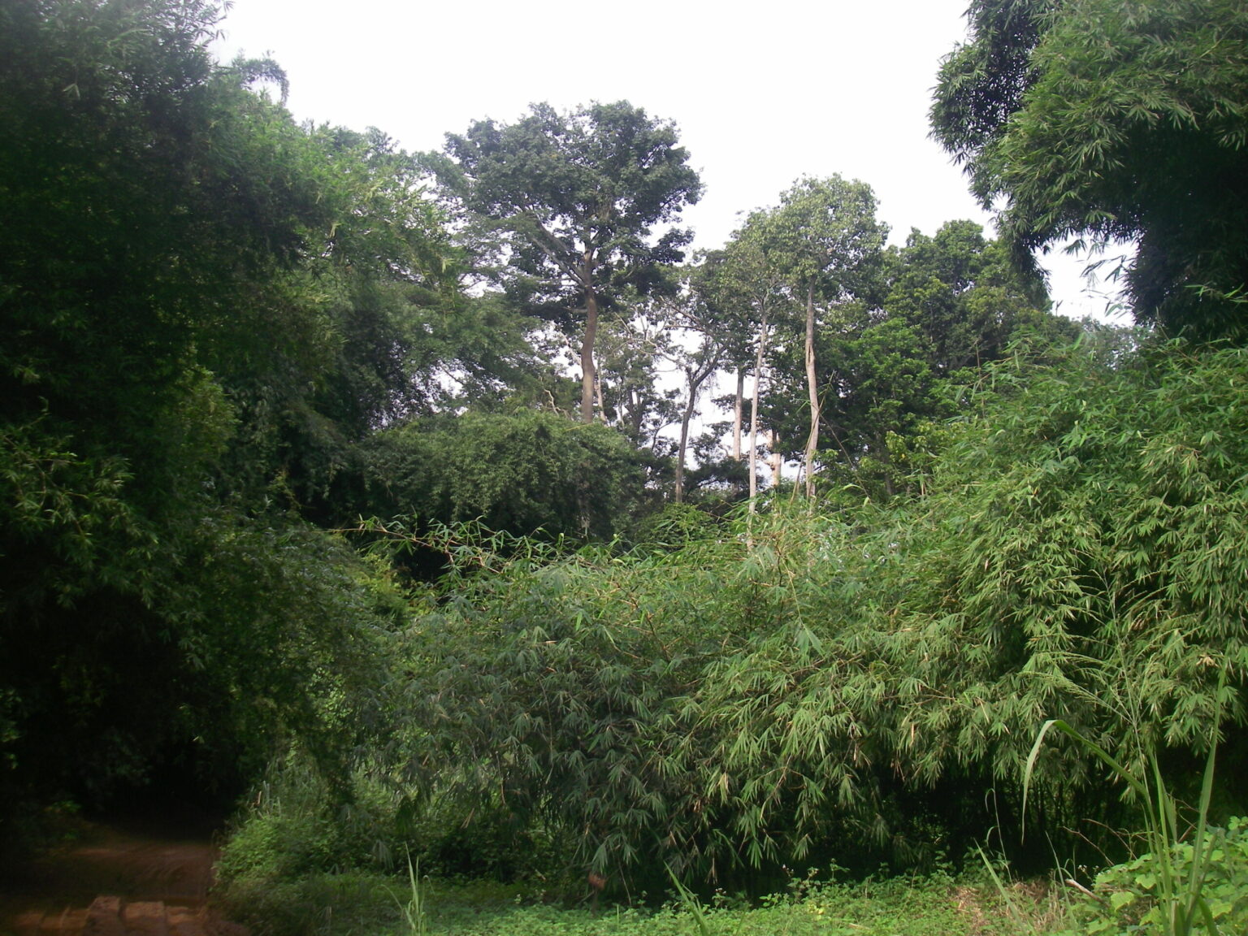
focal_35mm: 38
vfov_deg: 37.7
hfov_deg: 49.0
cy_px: 468
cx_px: 624
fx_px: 1370
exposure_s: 1/200
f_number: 3.3
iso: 64
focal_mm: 6.3
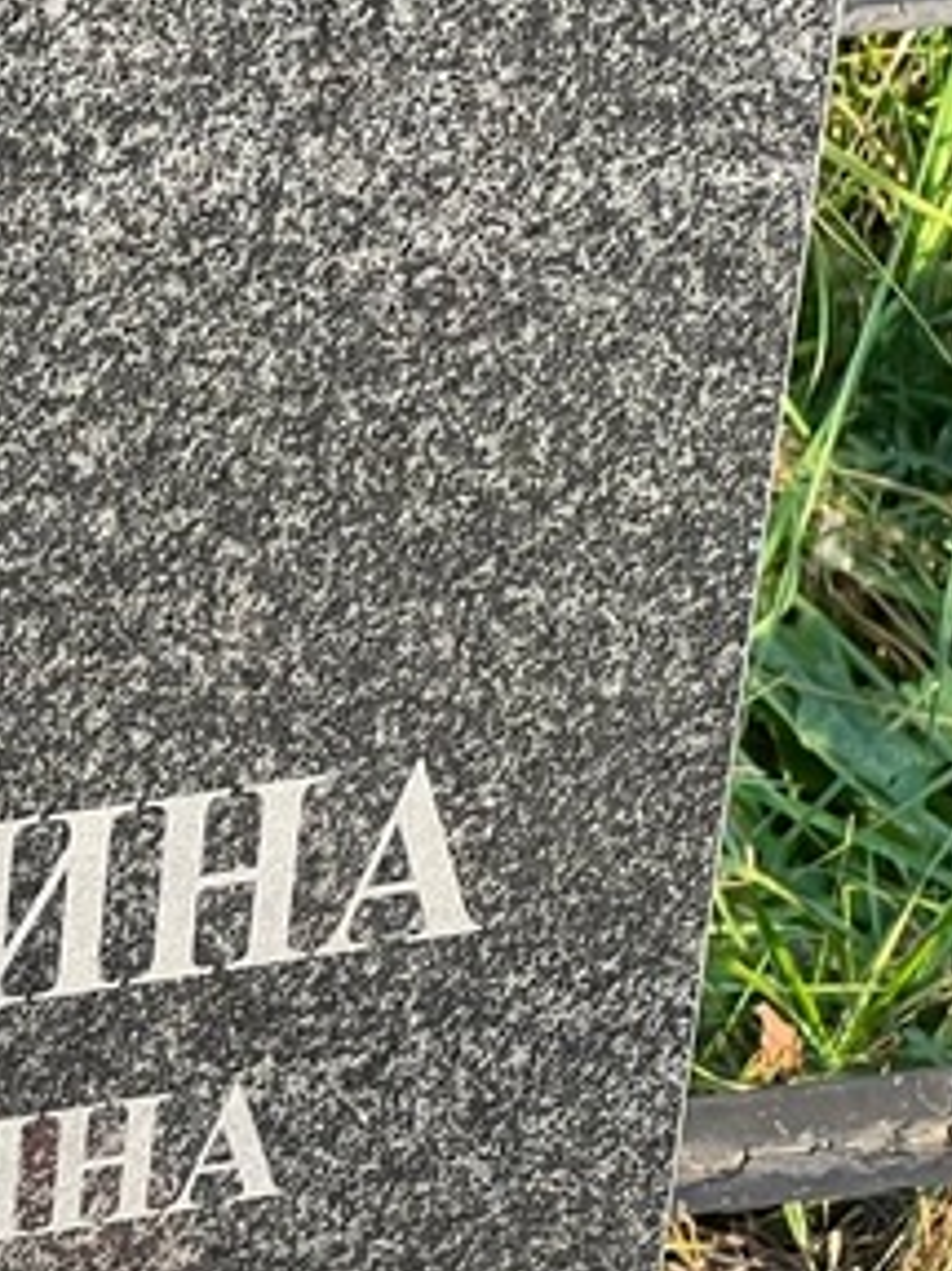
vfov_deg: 9.2
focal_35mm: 215
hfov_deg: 6.8
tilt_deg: -25.6
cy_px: 1089
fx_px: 7890
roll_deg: -2.5
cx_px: -500
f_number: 2.8
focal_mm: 9
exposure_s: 1/99
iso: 32
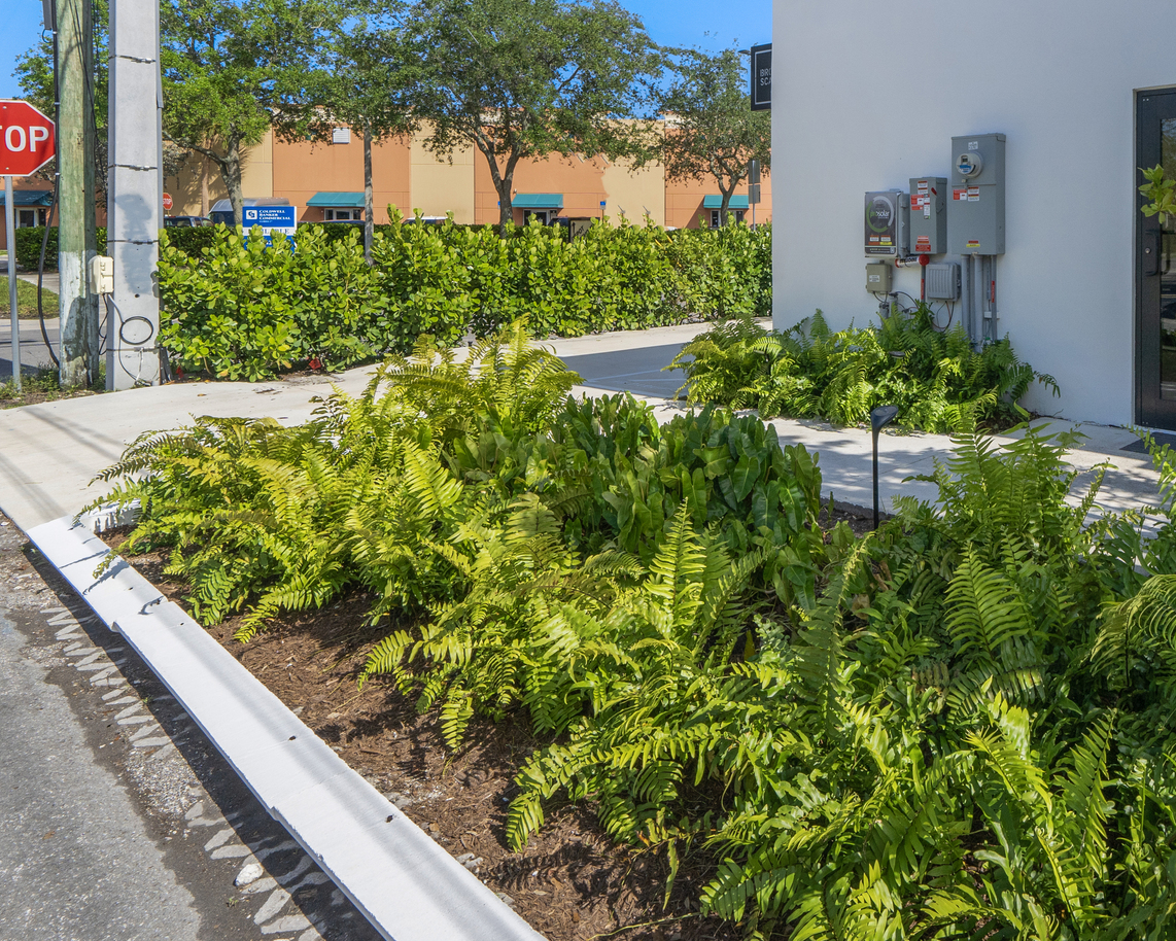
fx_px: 801
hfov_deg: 66.9
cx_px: 914
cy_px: 260
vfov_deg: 58.4
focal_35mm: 23
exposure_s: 1/640
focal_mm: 14
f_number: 11
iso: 320
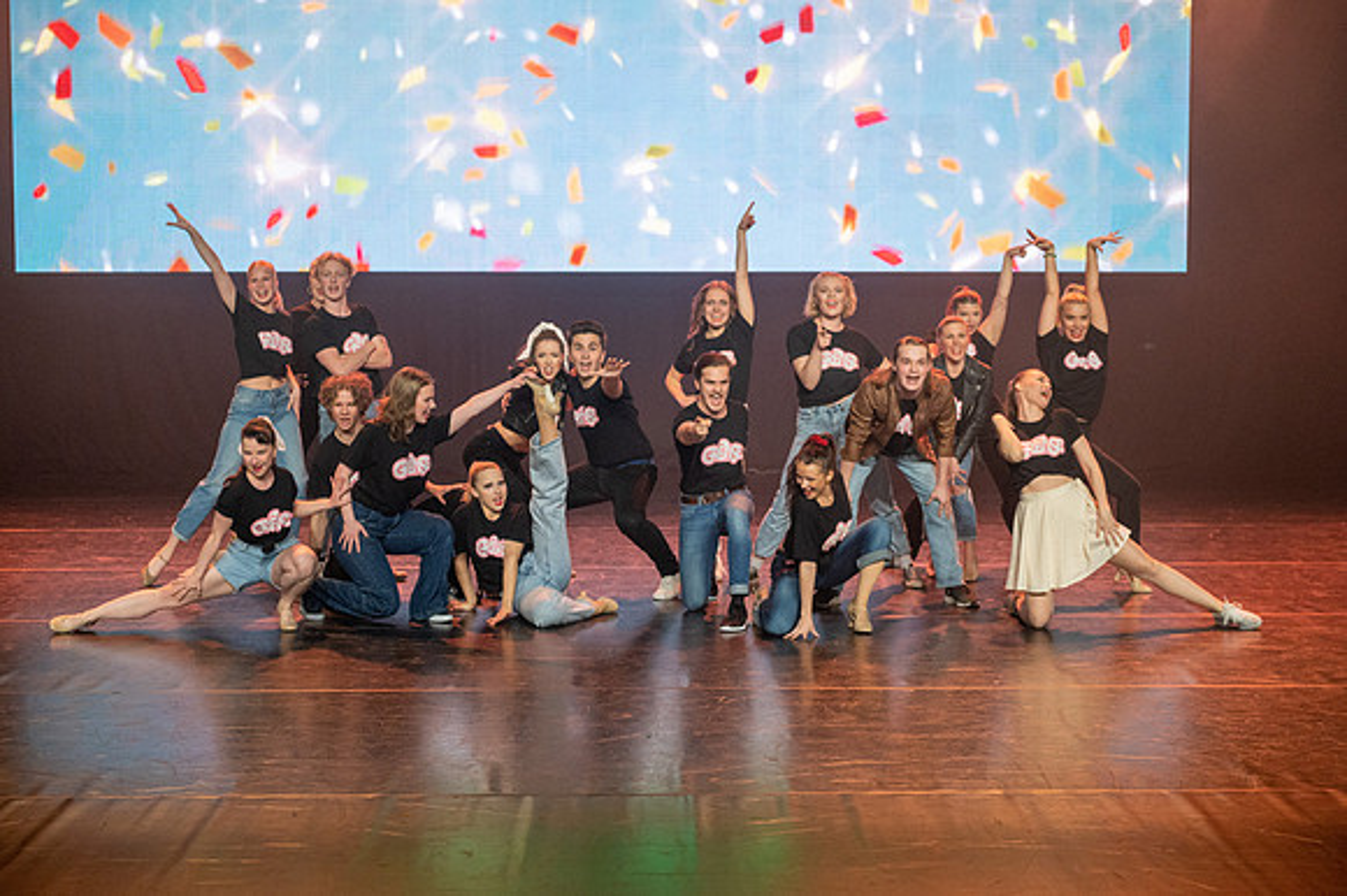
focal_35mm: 68
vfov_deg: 20.1
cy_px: 448
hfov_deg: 29.9
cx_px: 674
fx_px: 2524
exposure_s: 1/200
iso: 3600
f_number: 2.8
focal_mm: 66
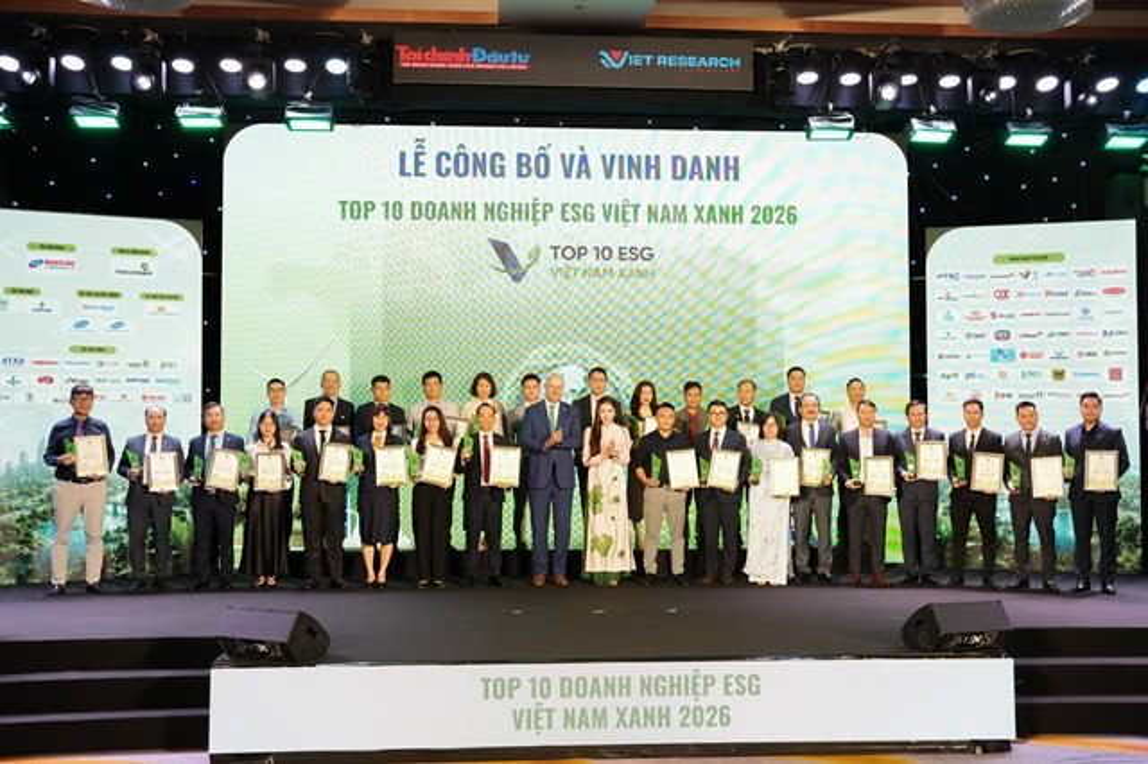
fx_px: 1233
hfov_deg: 49.9
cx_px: 574
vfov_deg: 34.4
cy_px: 382
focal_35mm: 39
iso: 800
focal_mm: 25.8
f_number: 5
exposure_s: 1/80
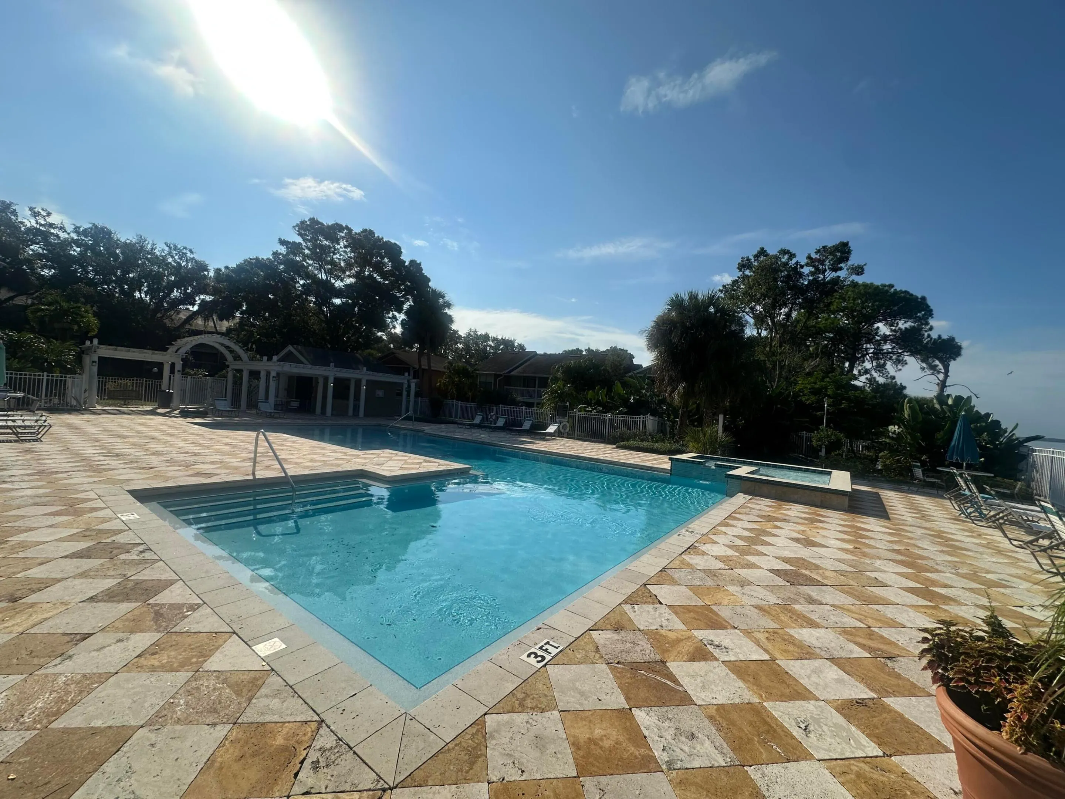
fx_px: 431
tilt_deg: +1.7
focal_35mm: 14
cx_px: 532
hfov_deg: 102.1
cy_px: 400
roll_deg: -4.2
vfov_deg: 85.7
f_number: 2.2
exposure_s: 1/4000
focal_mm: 2.22
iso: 50
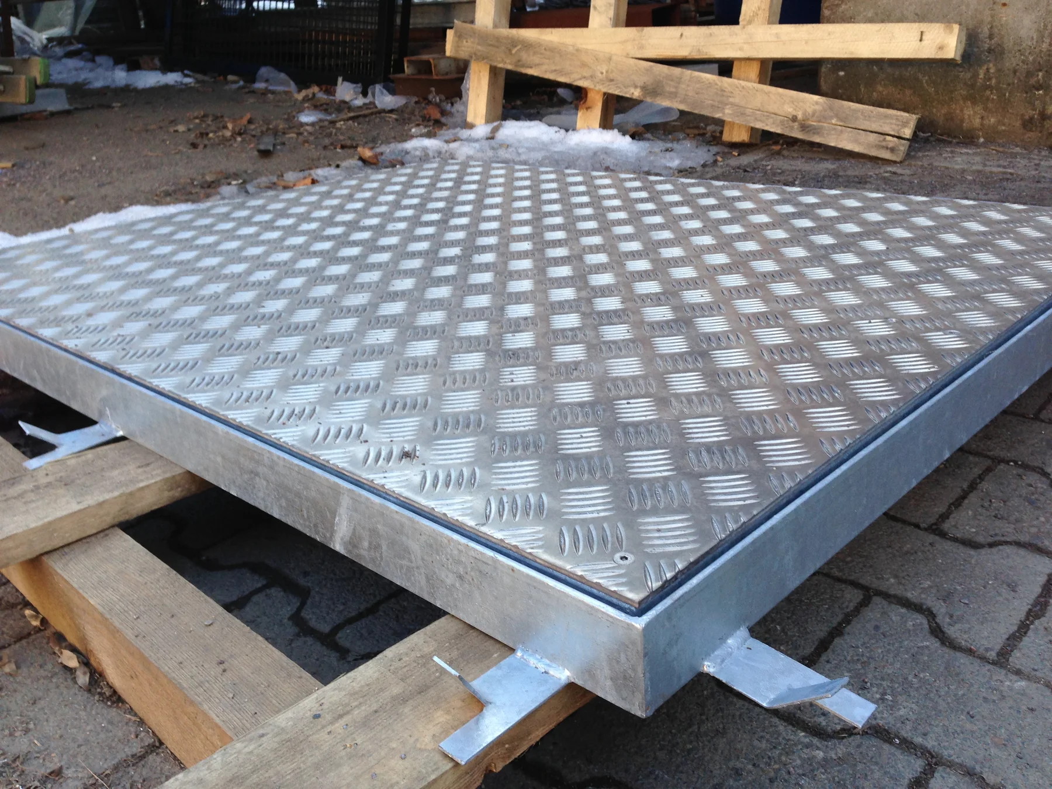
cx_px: 526
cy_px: 394
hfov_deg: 55.4
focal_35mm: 33
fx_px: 1003
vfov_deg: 42.9
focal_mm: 4.13
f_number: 2.4
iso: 50
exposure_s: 1/120
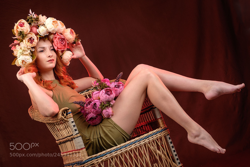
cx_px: 125
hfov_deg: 38.9
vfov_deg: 26.5
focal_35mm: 51
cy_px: 84
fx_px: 354
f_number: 7.1
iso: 200
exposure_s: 1/125
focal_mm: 34
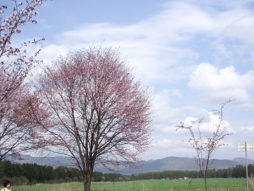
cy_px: 96
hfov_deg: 38.2
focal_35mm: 50
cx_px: 127
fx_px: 367
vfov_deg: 29.1
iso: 50
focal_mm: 8.2
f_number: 5
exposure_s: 1/400
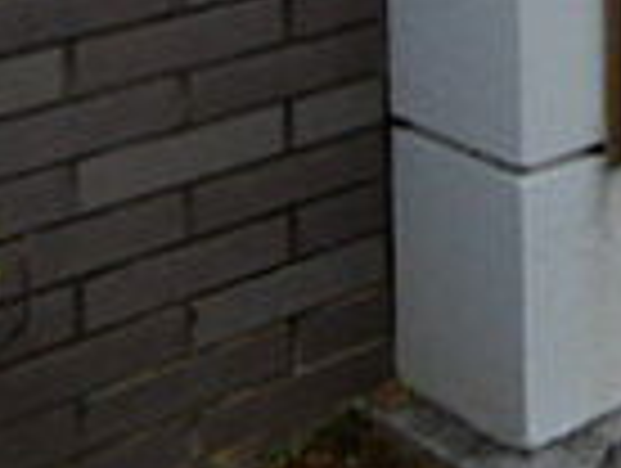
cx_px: 1422
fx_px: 1995
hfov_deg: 13.6
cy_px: -450
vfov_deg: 12.0
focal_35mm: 111
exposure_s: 1/160
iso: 80
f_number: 3.4
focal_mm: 4.3
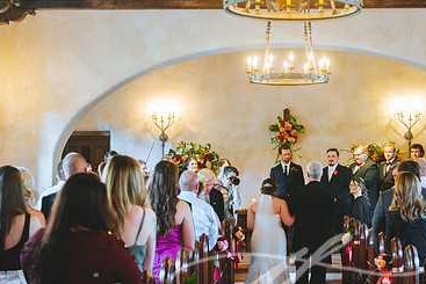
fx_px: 935
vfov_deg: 17.3
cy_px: 168
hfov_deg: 25.5
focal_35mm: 79
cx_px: 286
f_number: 2.8
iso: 2500
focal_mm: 50
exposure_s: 1/125
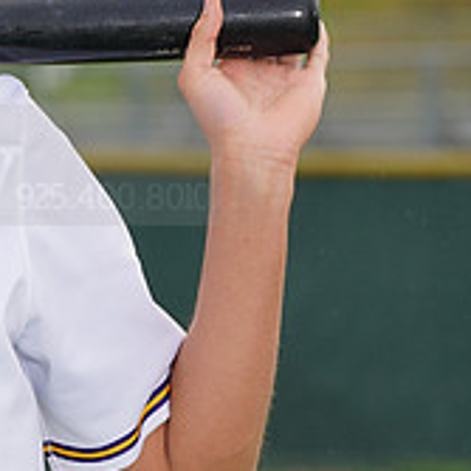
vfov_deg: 3.0
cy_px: 142
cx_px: -324
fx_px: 8990
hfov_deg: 3.0
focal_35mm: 584
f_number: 9
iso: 160
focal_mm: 198
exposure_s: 1/250
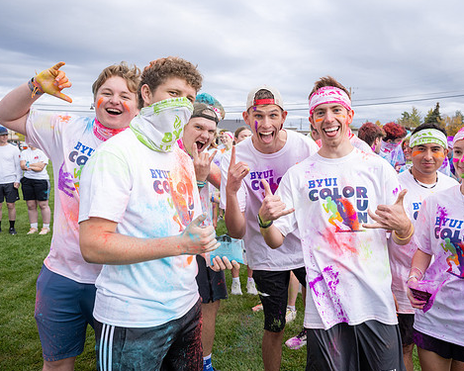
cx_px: 274
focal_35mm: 29
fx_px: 398
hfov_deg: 60.0
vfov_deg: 50.0
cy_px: 188
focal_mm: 25
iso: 500
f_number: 8
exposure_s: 1/500
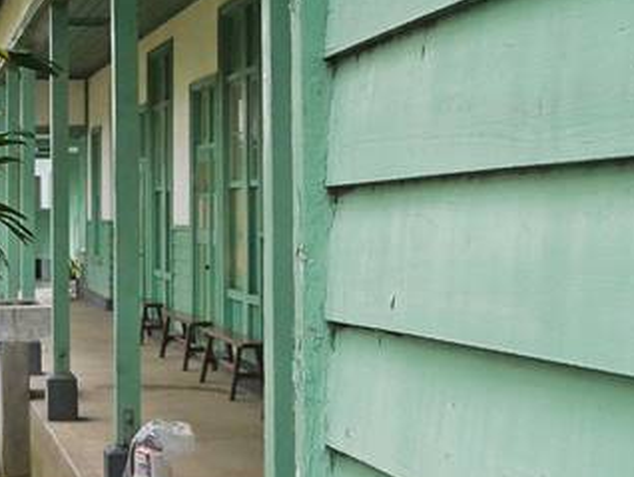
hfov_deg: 20.4
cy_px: 163
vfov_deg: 16.8
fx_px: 1613
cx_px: -175
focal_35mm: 88
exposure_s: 1/60
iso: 2000
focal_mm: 14
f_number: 3.5
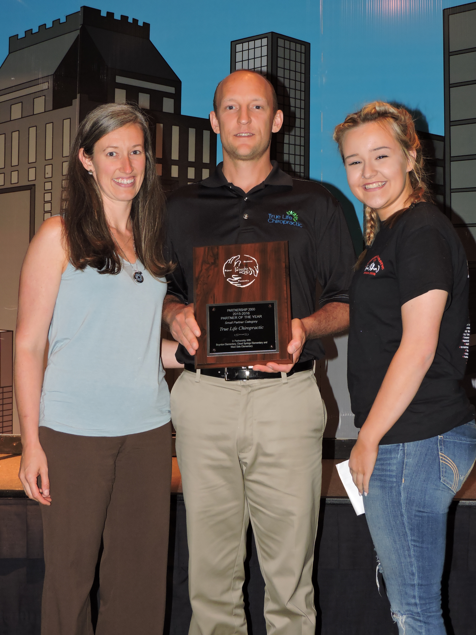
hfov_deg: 24.4
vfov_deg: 32.2
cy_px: 318
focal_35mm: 60
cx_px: 238
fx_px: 1100
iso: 250
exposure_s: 1/40
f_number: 3.7
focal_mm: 10.7
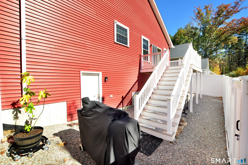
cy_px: 82
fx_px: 103
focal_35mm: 15
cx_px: 124
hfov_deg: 100.5
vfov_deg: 77.2
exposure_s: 1/200
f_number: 8
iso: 200
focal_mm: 10
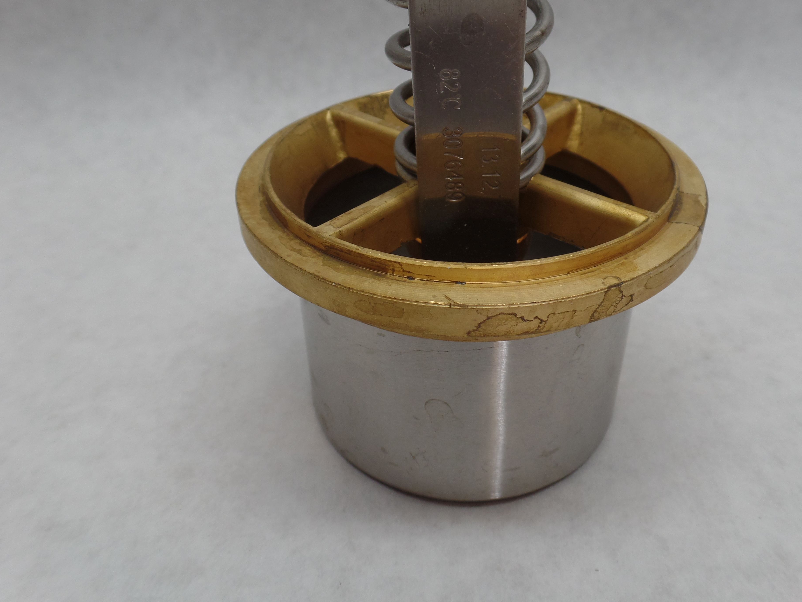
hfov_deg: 61.6
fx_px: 672
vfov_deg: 47.9
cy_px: 241
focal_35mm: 29
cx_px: 433
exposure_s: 1/60
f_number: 3.5
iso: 80
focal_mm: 4.1
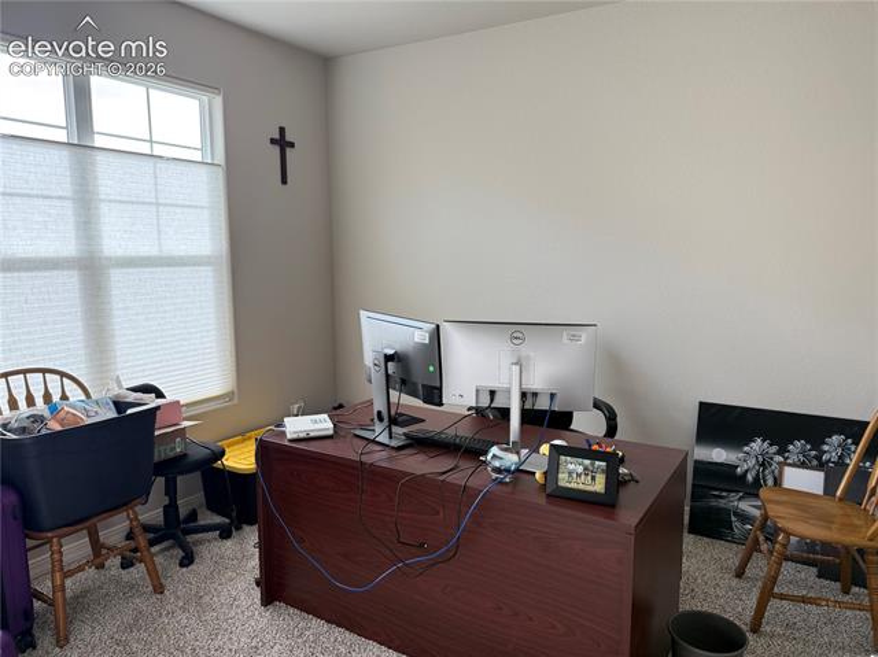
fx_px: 608
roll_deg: +0.1
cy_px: 328
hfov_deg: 71.6
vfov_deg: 56.8
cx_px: 439
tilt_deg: -7.9
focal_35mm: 24
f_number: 1.78
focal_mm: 6.76
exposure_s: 1/243
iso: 160
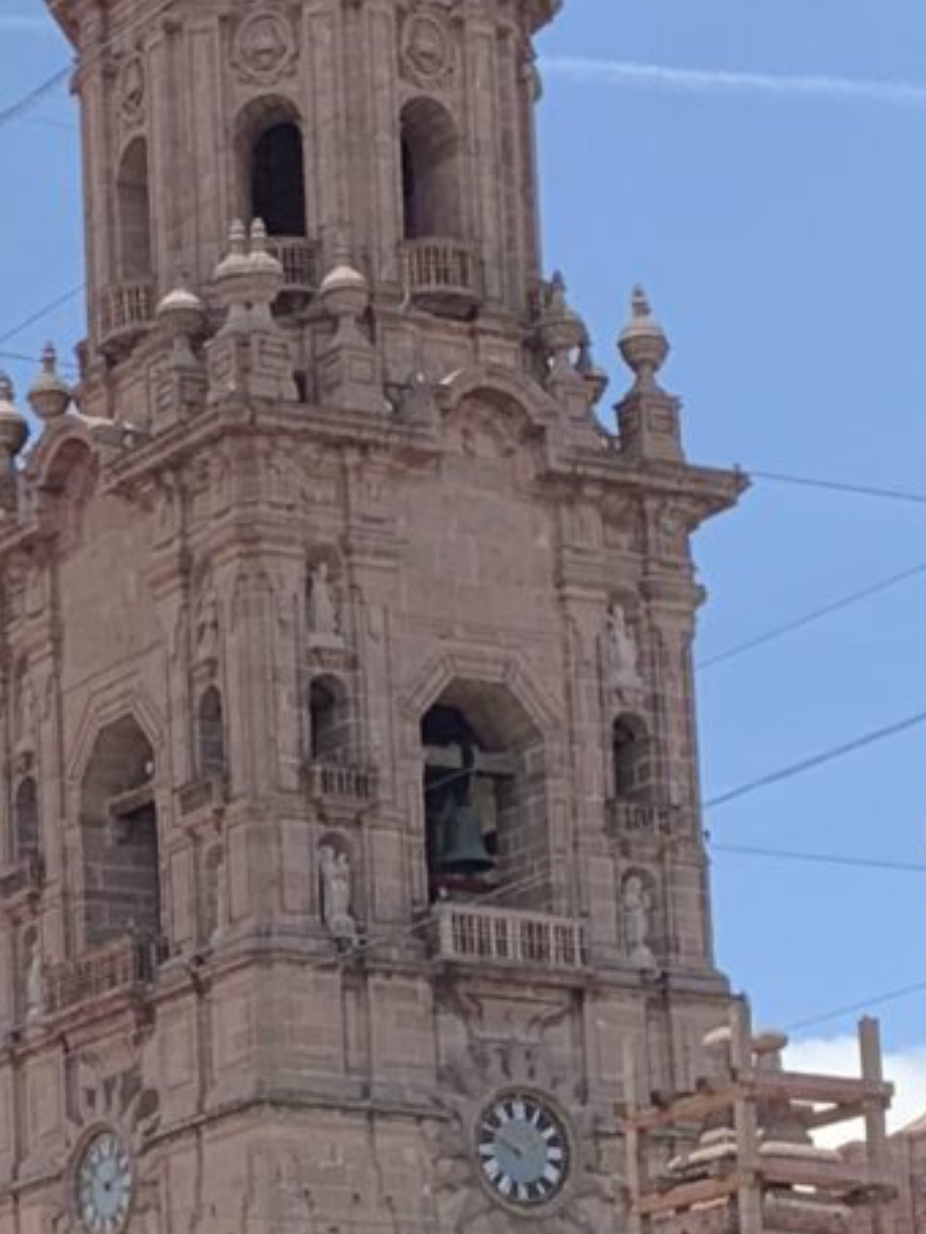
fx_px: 5241
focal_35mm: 147
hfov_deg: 10.0
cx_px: -131
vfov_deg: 13.3
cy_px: 1133
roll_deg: +0.0
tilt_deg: +12.7
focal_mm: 4.25
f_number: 1.8
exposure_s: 1/1748
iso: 25
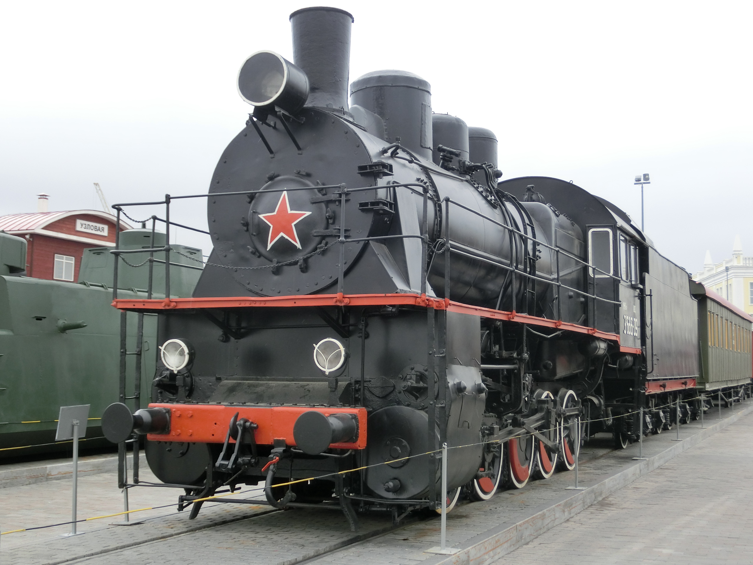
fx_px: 1022
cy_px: 282
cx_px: 376
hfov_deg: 40.4
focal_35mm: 47
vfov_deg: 30.9
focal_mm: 8.29
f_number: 4.2
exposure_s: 1/160
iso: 80
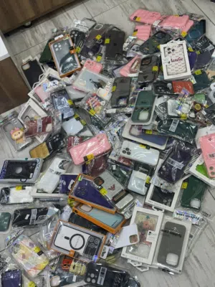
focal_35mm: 48
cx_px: 108
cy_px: 144
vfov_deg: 39.7
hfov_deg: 30.3
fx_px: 398
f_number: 1.78
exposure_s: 1/100
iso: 50
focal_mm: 6.86
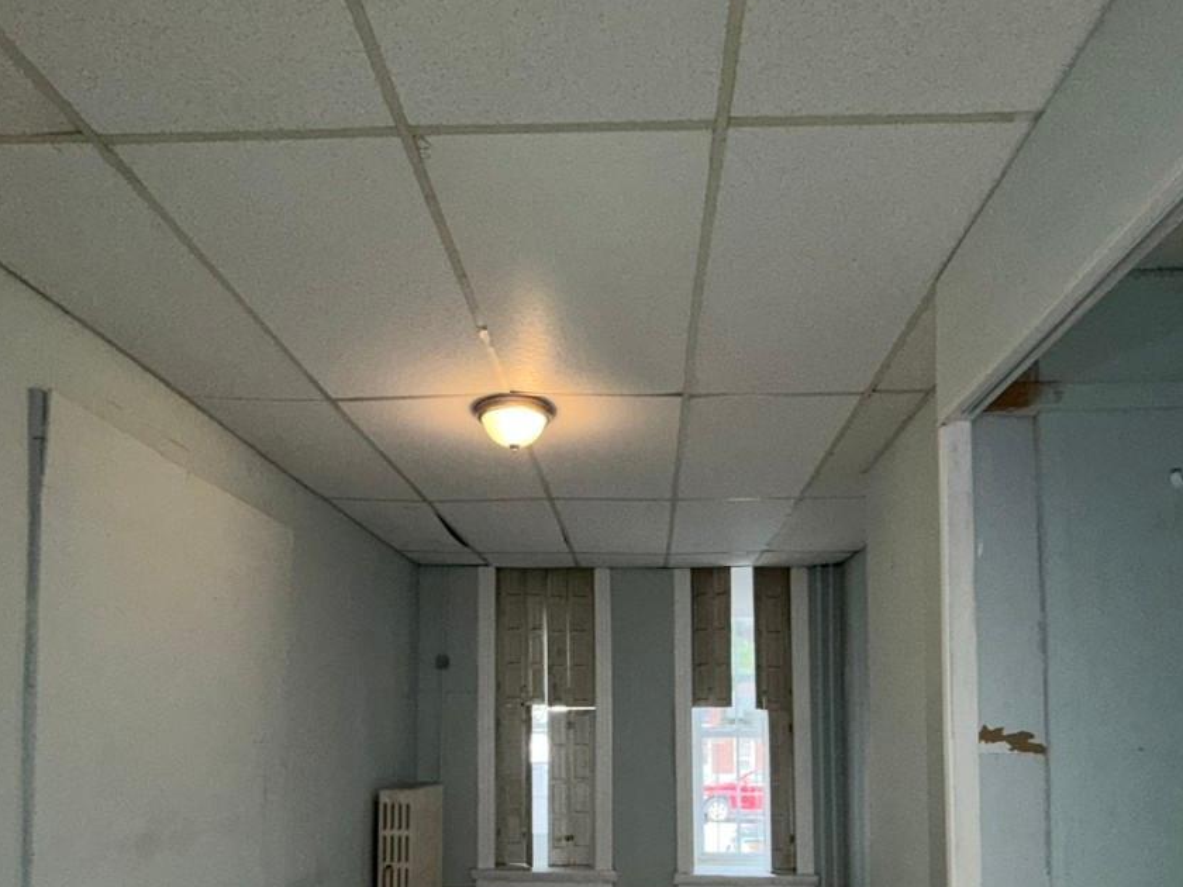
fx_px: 820
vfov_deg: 53.5
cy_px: 693
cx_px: 622
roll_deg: +0.0
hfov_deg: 71.5
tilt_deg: +2.4
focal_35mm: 24
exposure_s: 1/60
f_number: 2.2
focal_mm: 2.22
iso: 160
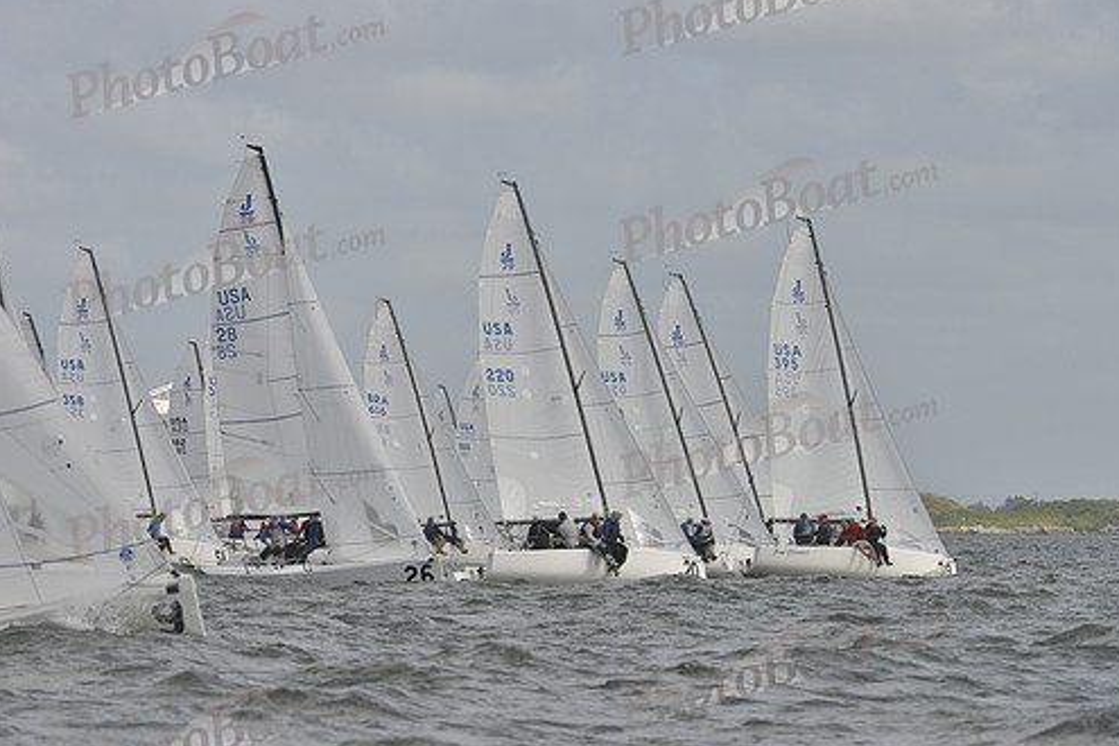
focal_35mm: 258
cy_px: 354
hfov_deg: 8.0
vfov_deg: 5.3
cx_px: 504
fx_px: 8019
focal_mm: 220
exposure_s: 1/1600
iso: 400
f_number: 8
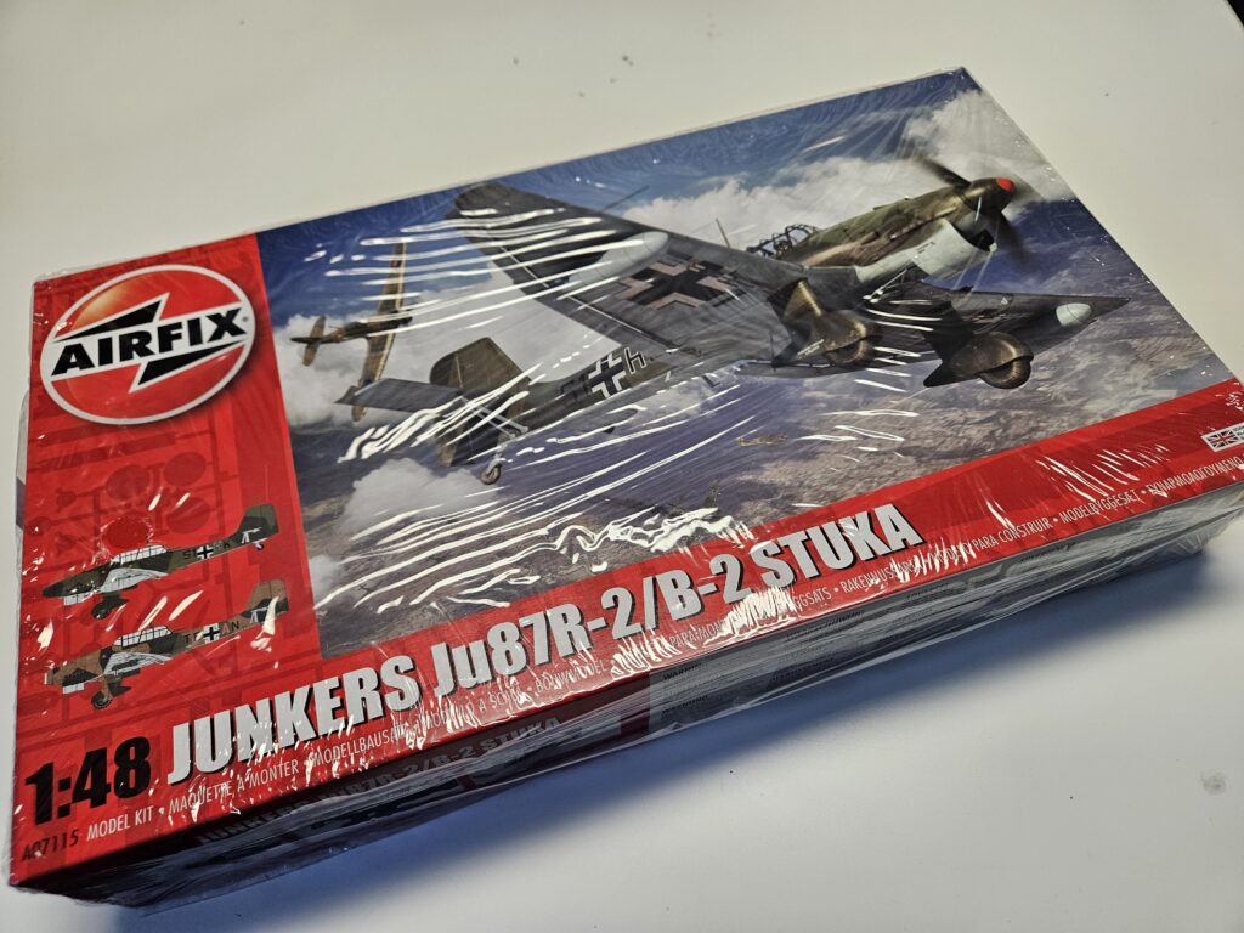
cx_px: 622
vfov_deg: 58.9
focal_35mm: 23
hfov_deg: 73.9
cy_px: 466
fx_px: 827
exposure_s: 1/120
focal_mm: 5.4
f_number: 1.8
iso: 200
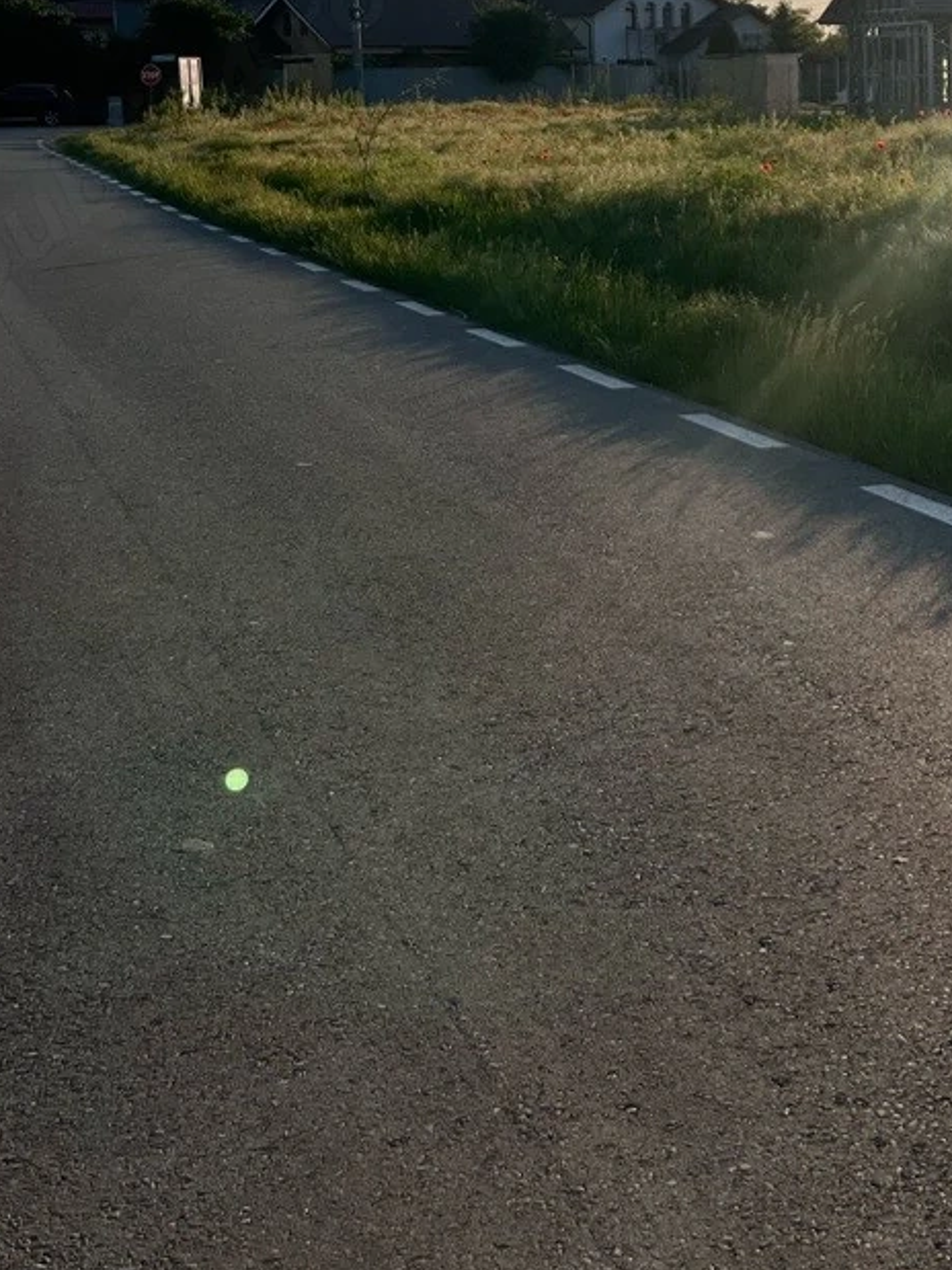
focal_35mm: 56
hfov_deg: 25.4
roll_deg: +1.5
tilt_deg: -4.3
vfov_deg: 33.2
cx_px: 833
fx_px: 2054
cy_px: 215
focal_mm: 5.7
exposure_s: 1/10309
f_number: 1.5
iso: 50
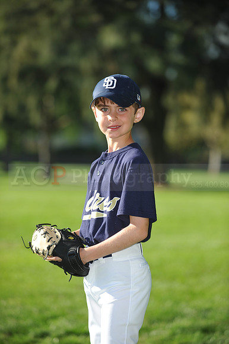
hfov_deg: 9.5
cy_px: 172
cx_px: 114
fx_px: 1385
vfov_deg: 14.2
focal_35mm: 145
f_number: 4
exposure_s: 1/1000
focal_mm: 145
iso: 200
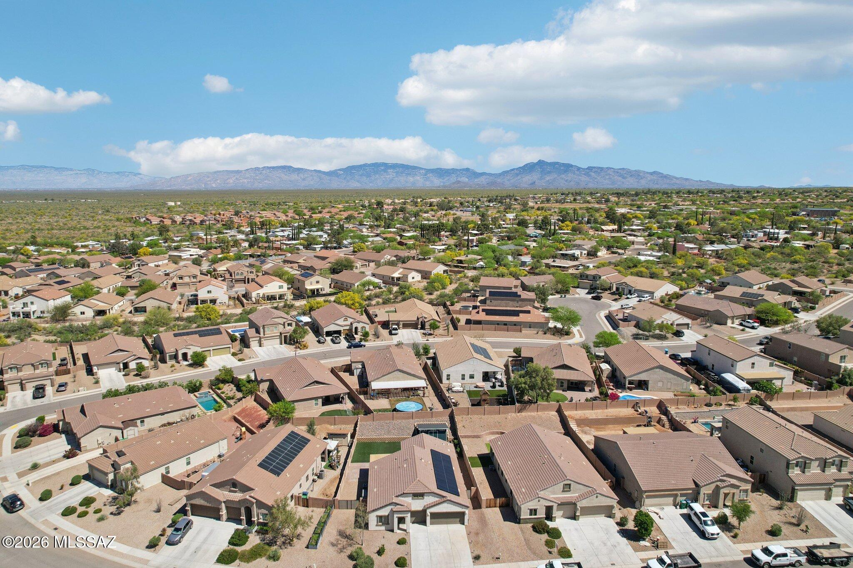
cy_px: 284
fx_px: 521
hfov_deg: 78.6
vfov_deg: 57.2
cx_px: 426
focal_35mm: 22
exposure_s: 1/350
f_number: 2.8
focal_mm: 8.4
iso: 100
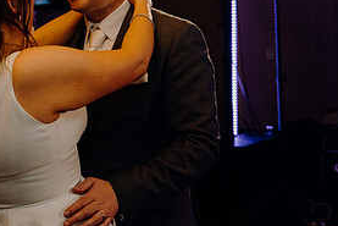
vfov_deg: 15.2
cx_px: 105
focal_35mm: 90
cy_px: 123
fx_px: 845
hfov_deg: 22.5
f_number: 3.5
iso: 2500
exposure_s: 1/160
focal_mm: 43
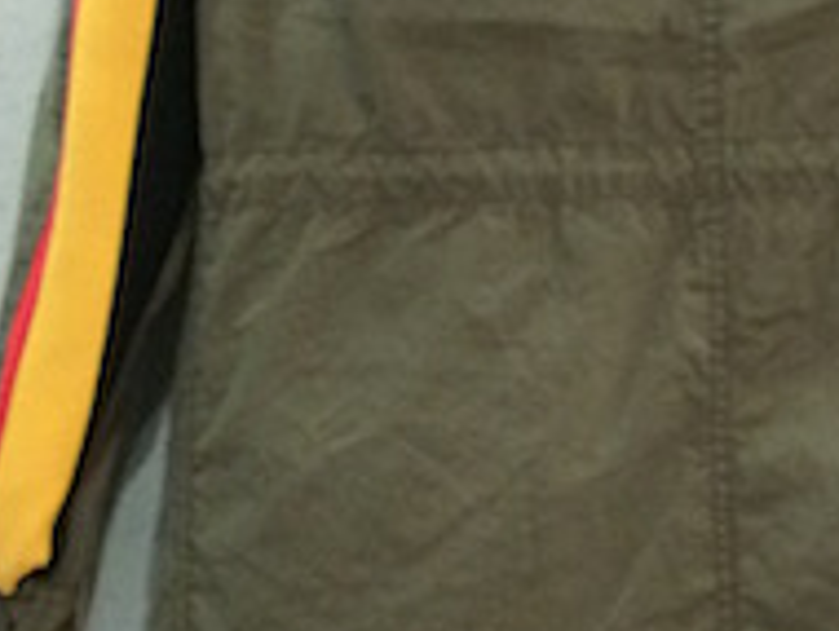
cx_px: 654
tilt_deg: -1.6
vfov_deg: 12.1
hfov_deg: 16.0
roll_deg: +1.1
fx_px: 2961
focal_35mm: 122
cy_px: 177
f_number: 2.2
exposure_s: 1/20
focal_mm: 4.15
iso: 320
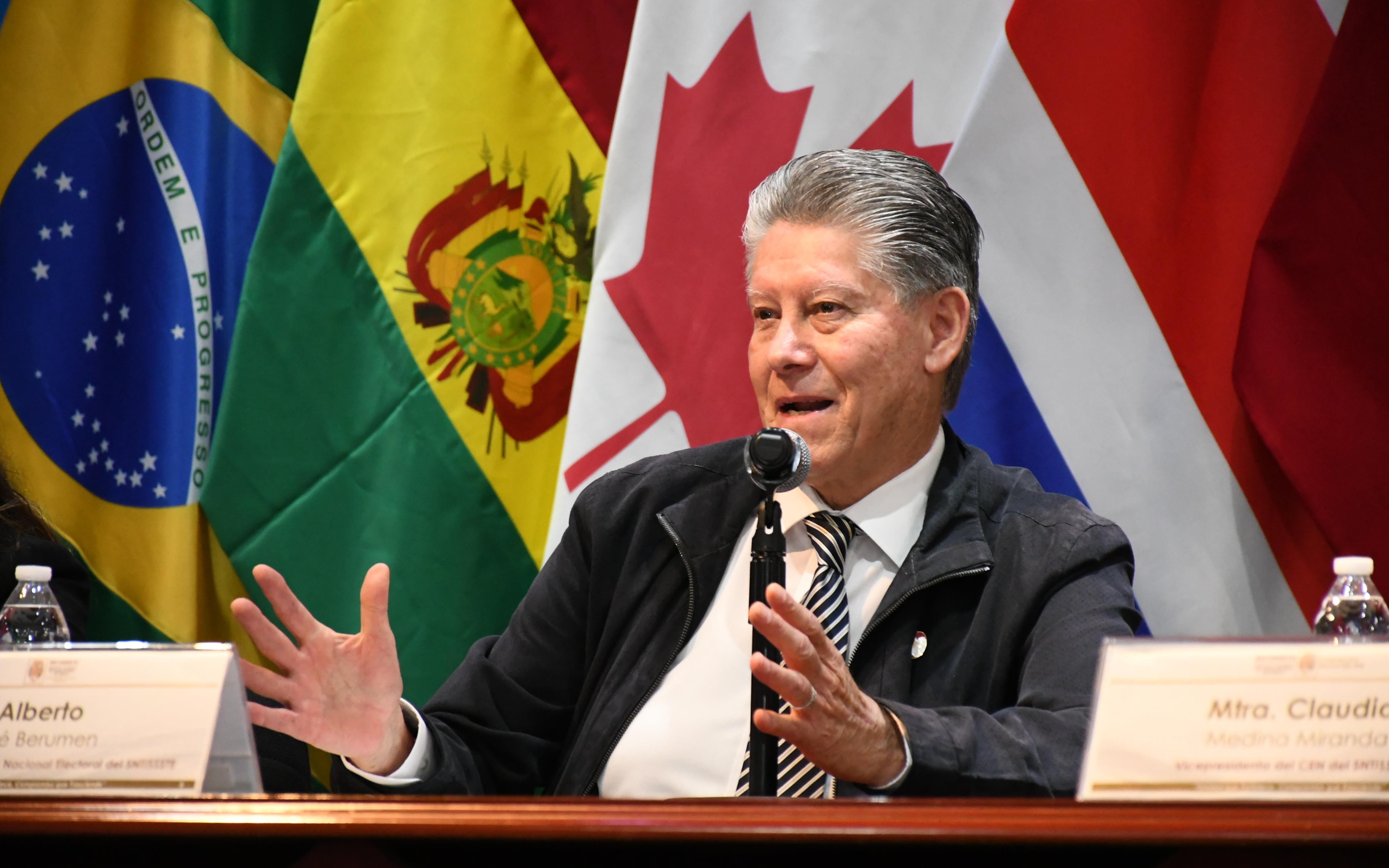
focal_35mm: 199
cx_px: 694
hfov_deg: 10.5
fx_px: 7534
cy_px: 446
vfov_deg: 6.6
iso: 4000
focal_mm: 130
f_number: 5.6
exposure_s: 1/100
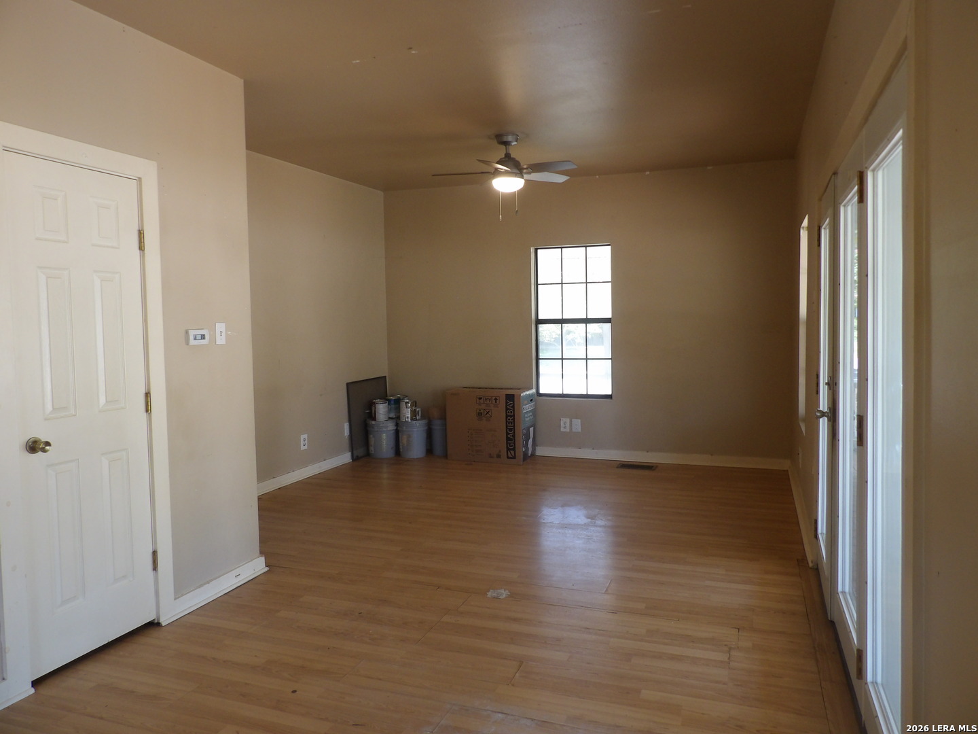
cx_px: 489
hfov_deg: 71.6
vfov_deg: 56.8
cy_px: 367
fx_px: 678
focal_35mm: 24
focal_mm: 4.3
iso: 146
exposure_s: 1/33
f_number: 3.2
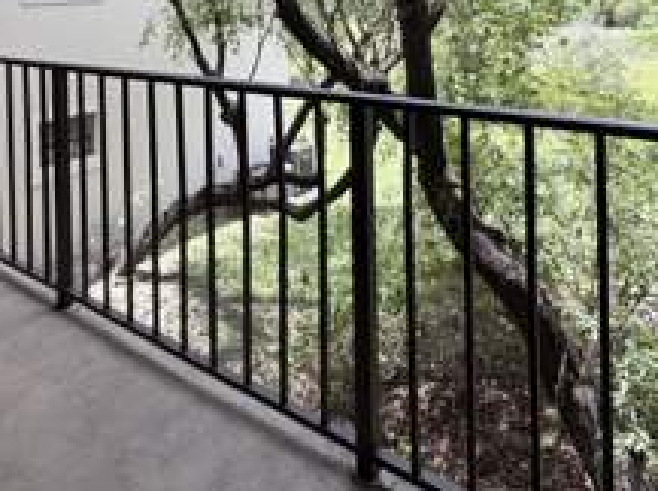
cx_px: 285
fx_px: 588
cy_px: -17
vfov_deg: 39.2
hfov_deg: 58.2
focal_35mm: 31
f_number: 2.2
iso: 50
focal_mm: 2.22
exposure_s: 1/383
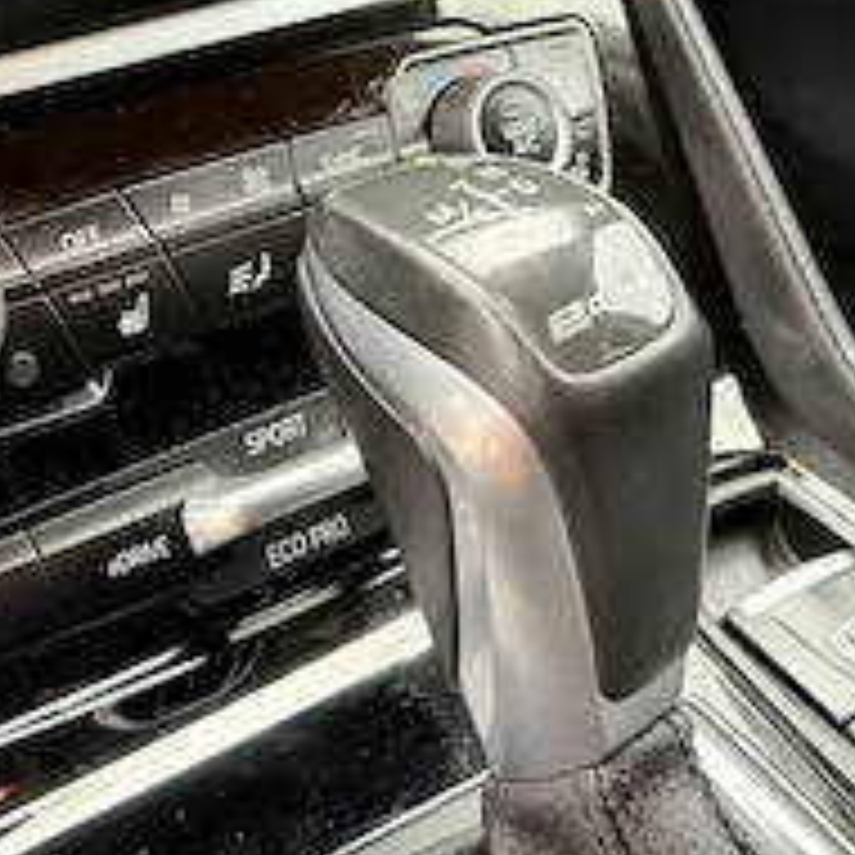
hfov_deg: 25.7
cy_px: -27
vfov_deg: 24.4
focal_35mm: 67
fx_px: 1872
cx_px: 459
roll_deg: -0.8
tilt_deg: -20.8
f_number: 1.78
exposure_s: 1/50
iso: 320
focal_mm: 6.76
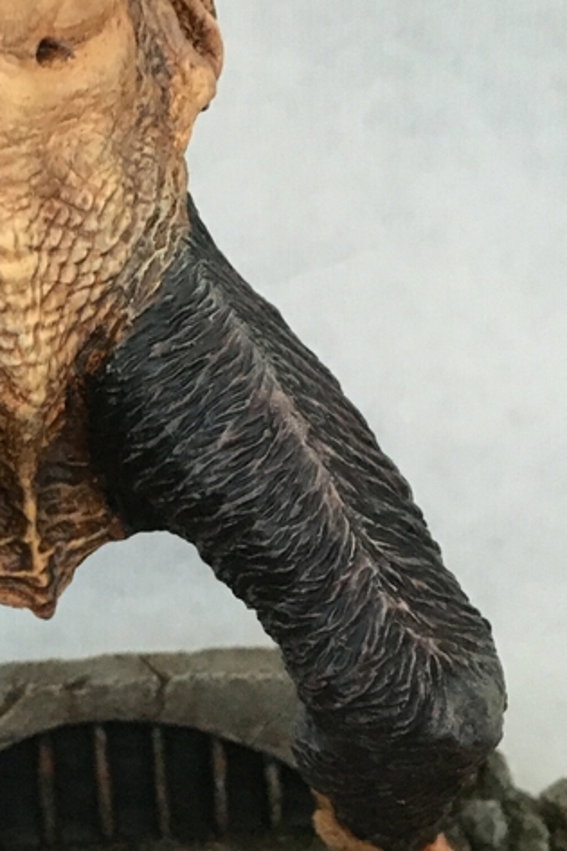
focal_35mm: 51
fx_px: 1206
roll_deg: +2.8
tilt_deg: -11.9
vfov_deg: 38.7
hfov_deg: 25.8
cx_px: 81
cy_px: 524
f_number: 2.2
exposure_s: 1/17
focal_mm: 4.15
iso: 400
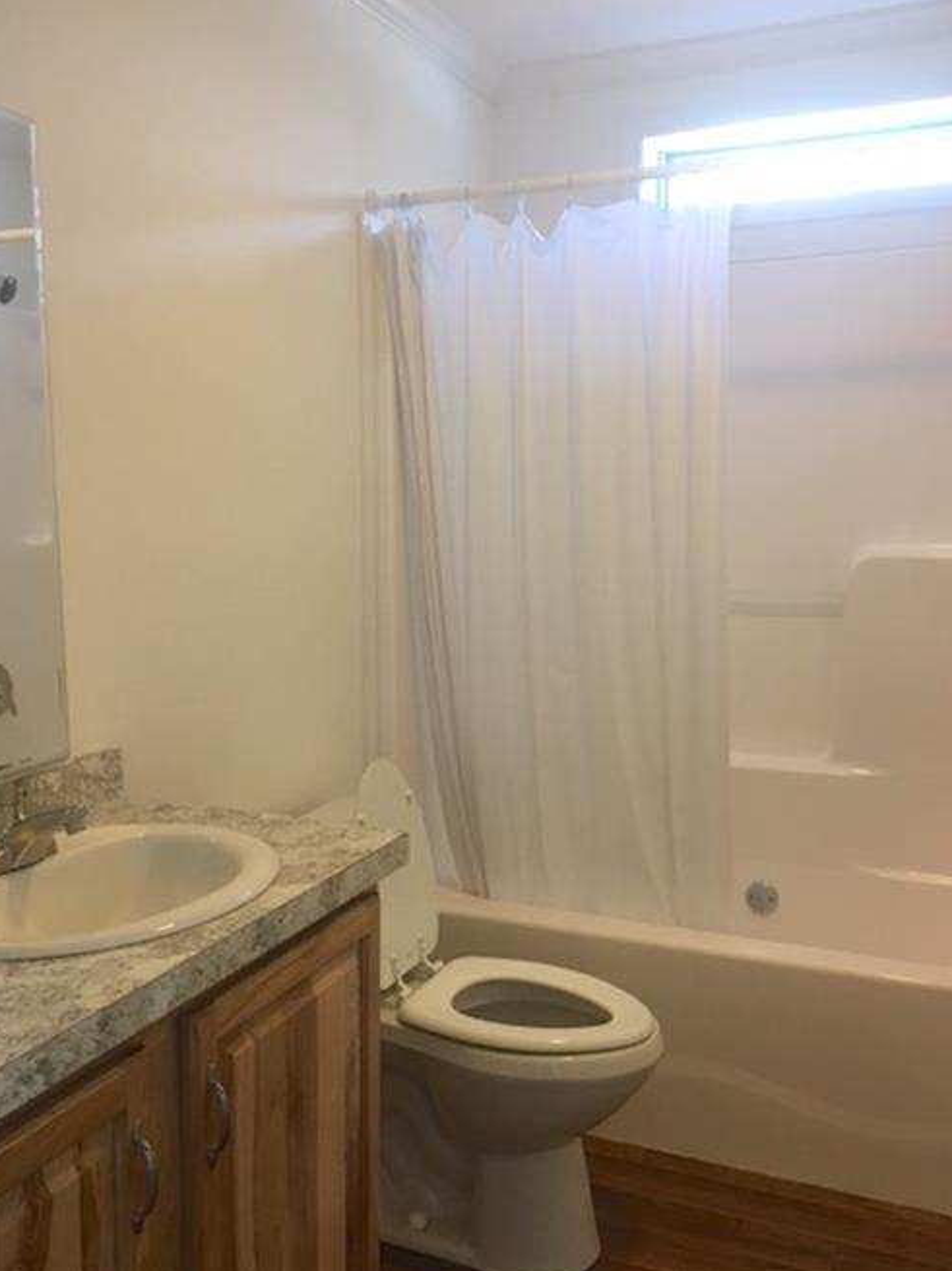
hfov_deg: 41.7
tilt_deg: -9.2
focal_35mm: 34
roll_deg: +0.6
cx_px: 425
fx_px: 1247
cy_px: 677
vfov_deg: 53.9
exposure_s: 1/30
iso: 80
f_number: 2.2
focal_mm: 4.15
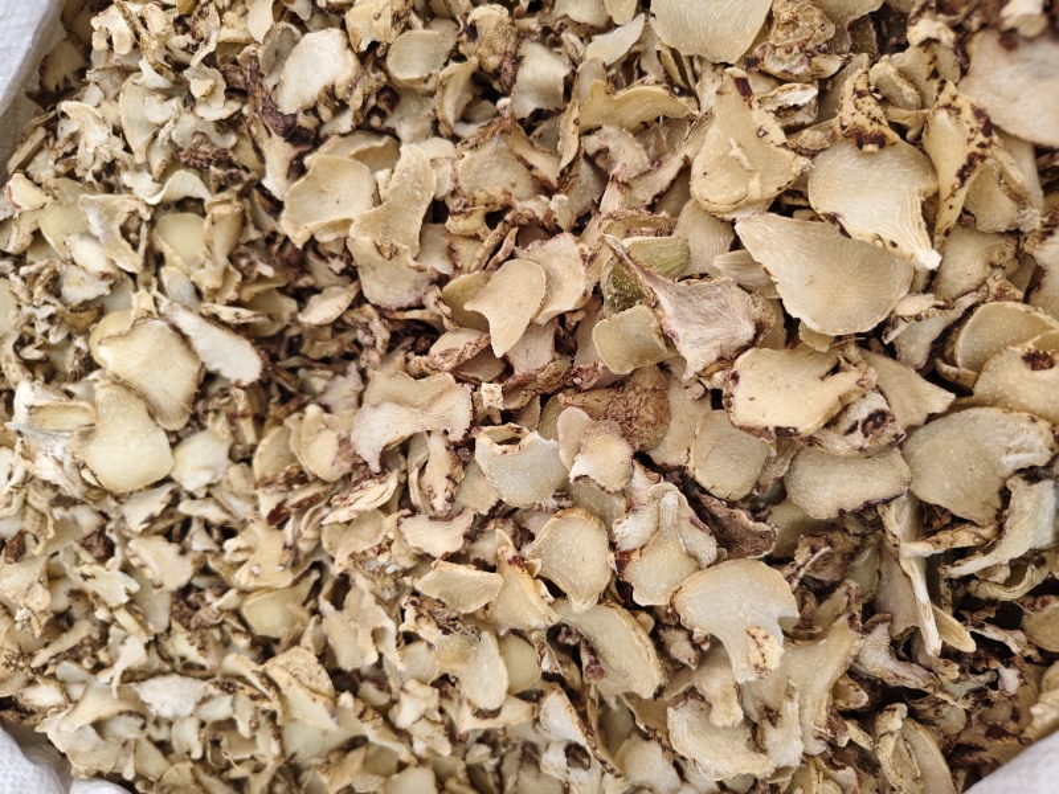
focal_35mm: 23
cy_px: 397
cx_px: 530
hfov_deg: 73.9
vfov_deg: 58.9
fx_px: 704
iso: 511
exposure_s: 1/100
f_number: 1.88
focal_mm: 5.56
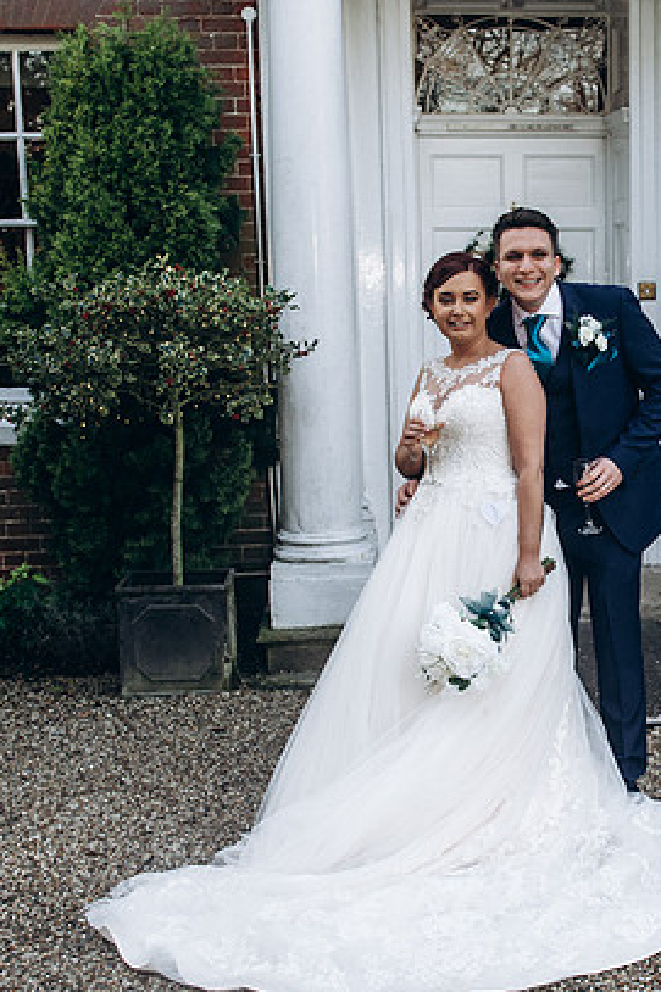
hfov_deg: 22.7
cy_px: 522
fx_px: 1626
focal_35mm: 59
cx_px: 532
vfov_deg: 33.9
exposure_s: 1/200
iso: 640
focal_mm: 31
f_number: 4.5
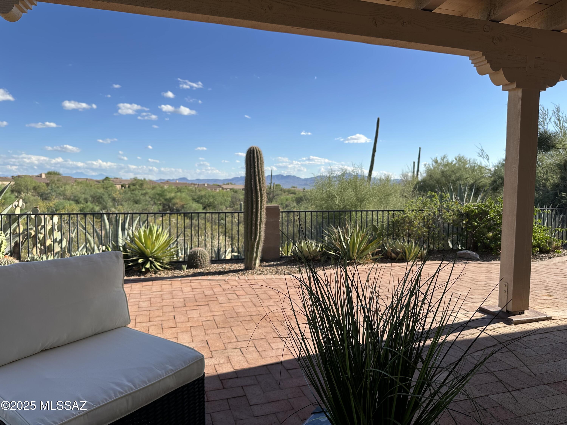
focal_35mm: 24
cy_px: 212
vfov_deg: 56.8
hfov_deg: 71.6
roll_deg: -1.1
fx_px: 393
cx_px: 284
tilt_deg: -3.6
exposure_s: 1/1289
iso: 80
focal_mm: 6.86
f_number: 1.78
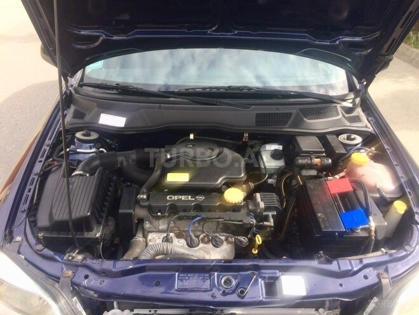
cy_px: 158
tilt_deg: -33.1
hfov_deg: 61.7
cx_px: 210
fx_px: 351
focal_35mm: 29
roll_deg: -1.0
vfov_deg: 48.2
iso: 32
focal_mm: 4.15
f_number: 2.2
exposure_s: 1/547
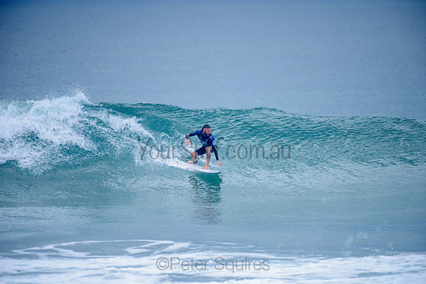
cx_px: 213
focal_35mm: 500
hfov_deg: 4.1
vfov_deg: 2.8
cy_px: 142
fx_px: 5918
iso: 400
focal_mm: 500
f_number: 5.6
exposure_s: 1/2000
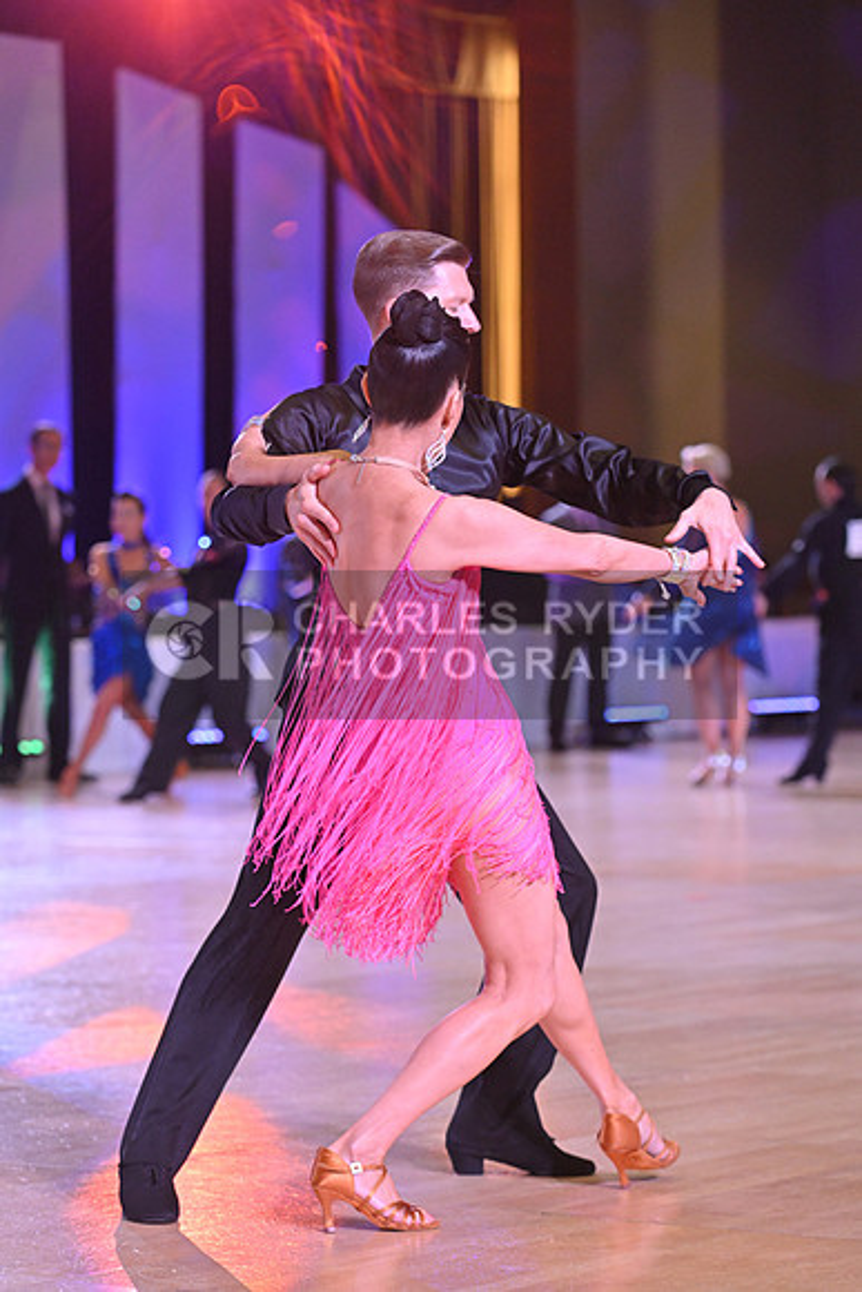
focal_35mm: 120
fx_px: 4307
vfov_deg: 17.1
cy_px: 646
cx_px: 431
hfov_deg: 11.4
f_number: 5
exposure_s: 1/400
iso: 4000
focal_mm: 120
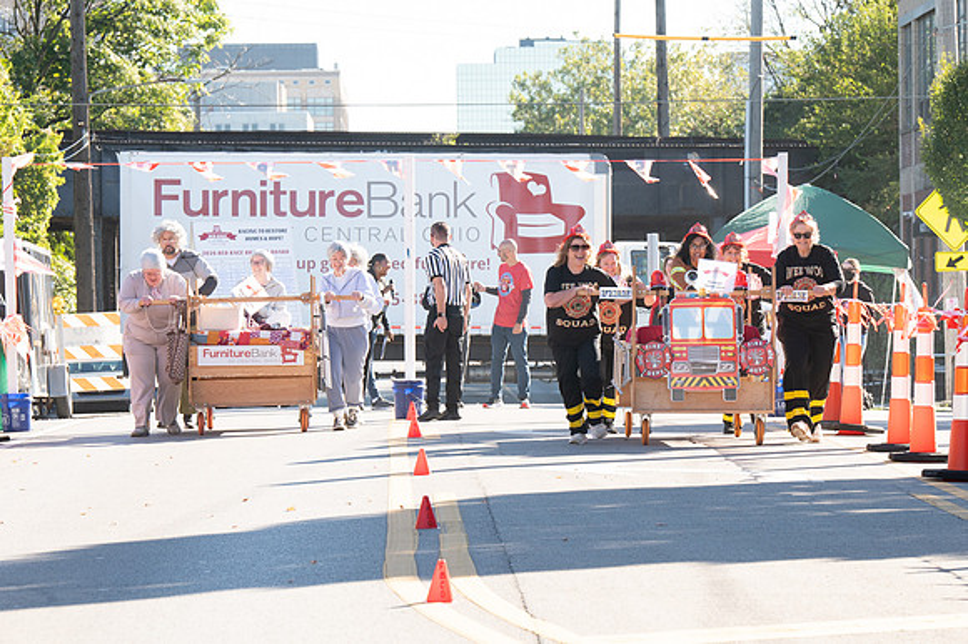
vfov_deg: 7.6
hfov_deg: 11.4
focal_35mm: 181
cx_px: 513
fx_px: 4853
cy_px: 411
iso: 640
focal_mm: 125
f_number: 7.1
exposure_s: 1/500
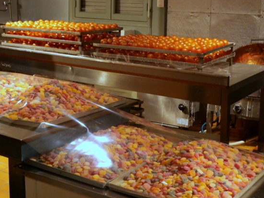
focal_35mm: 58
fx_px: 442
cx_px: 119
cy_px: 93
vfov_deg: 25.2
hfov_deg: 33.2
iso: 3200
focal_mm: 25
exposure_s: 1/60
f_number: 5.2
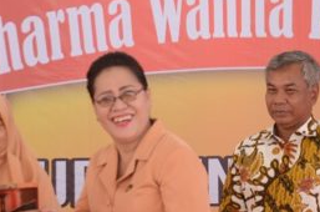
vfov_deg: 6.0
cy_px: 85
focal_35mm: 229
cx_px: 175
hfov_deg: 9.0
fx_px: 2031
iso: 1000
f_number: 4.8
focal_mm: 56
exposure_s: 1/100
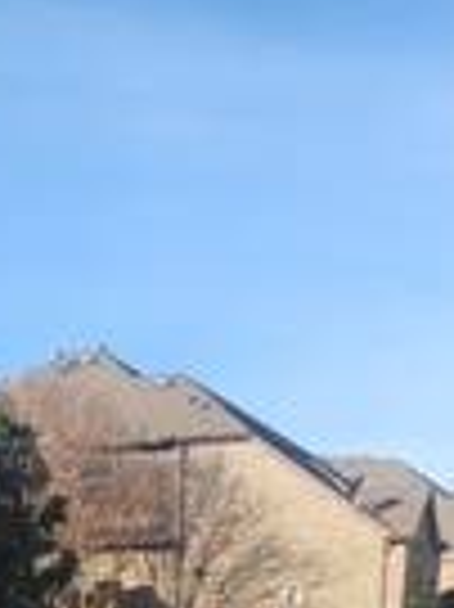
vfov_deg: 19.1
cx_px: -45
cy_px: 1045
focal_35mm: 82
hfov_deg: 17.4
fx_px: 1436
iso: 12
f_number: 1.8
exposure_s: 1/538
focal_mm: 6.4
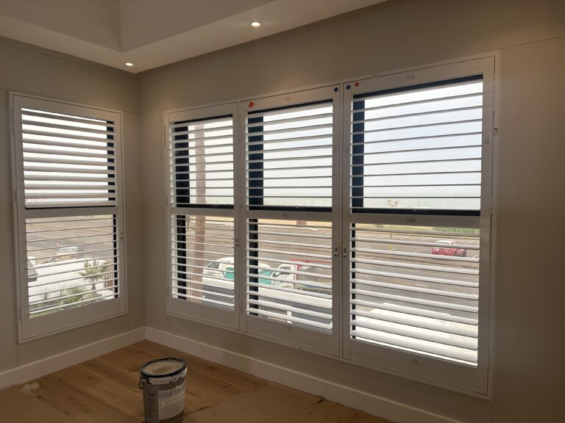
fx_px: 392
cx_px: 282
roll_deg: +0.6
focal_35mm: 24
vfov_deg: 56.8
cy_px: 212
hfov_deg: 71.6
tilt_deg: -2.8
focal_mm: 6.86
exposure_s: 1/396
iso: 80
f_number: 1.78
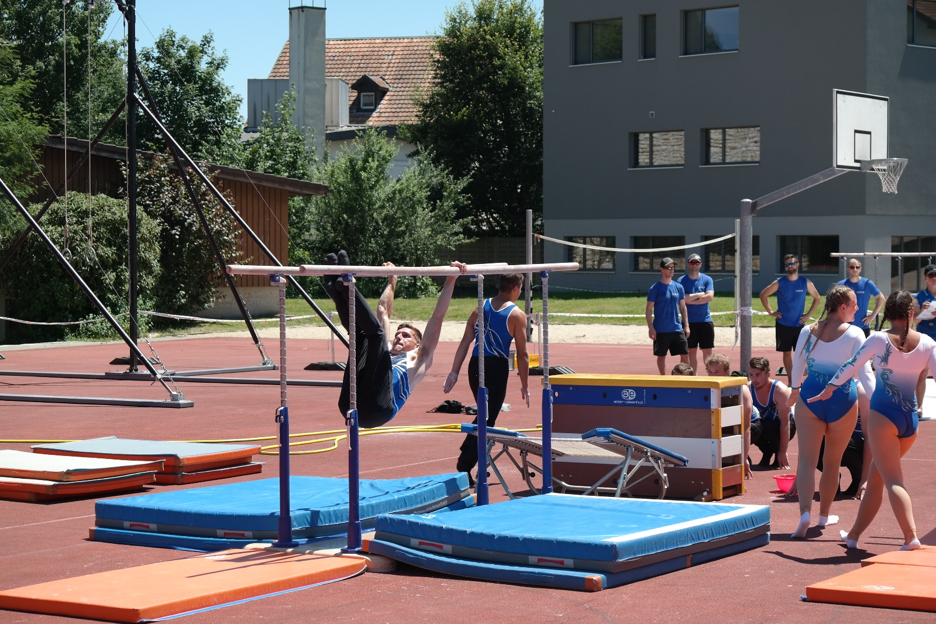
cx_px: 468
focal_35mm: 77
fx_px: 2001
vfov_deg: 17.7
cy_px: 312
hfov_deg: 26.3
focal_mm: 50
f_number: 5
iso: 100
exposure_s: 1/320
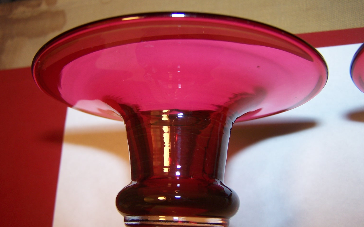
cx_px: 183
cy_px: 122
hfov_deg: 48.2
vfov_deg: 31.2
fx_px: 407
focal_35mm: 41
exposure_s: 1/60
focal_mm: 6.3
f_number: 2.8
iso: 80
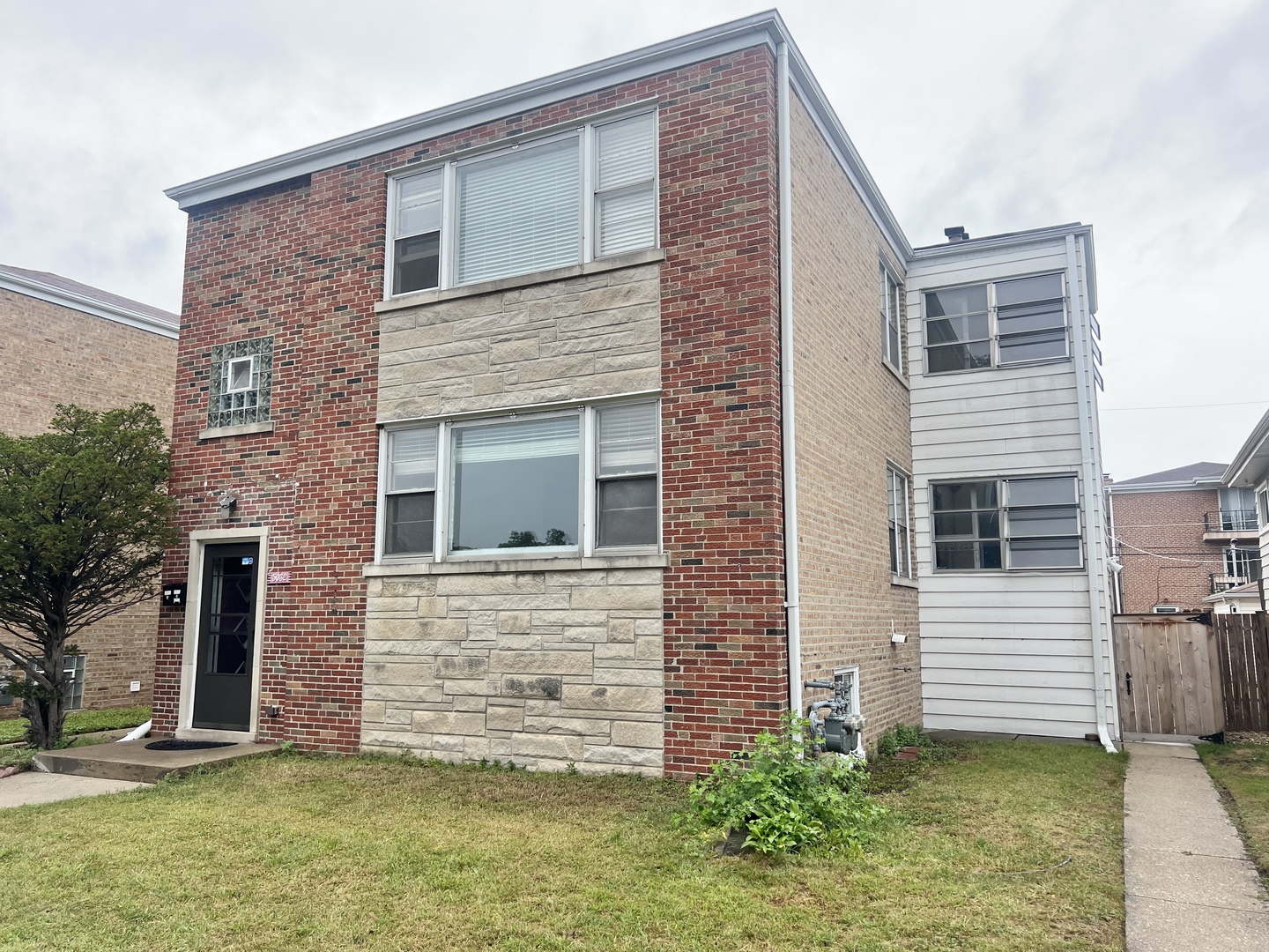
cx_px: 634
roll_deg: +0.2
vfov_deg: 53.1
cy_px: 476
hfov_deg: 67.3
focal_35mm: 26
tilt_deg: +8.0
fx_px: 953
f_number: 1.5
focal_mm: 5.7
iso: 50
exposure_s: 1/1159
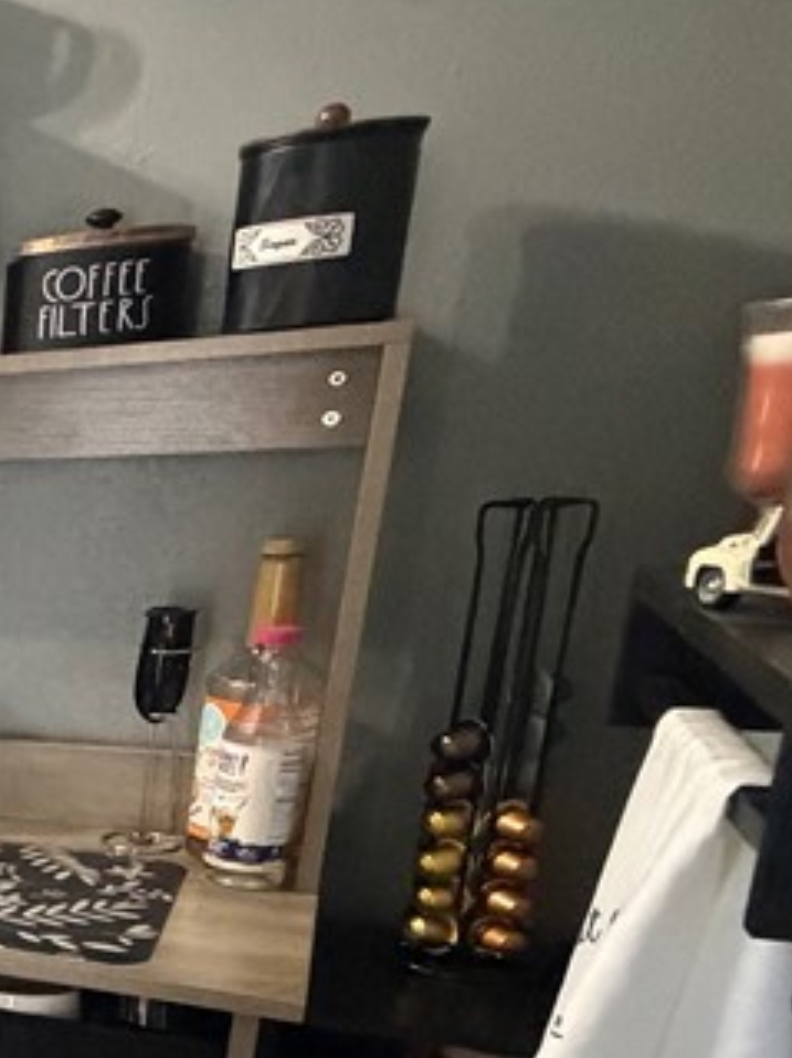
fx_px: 1374
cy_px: 856
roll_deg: +3.1
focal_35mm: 45
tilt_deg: -17.2
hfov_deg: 20.1
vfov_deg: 40.3
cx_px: -722
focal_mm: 2.22
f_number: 2.2
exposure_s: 1/60
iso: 1000
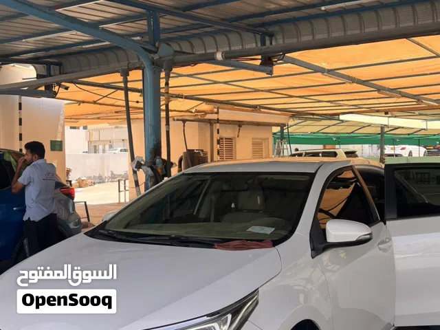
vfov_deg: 53.1
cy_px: 165
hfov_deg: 67.3
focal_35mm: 26
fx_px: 330
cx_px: 220
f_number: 1.5
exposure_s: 1/1311
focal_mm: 5.7
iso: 50
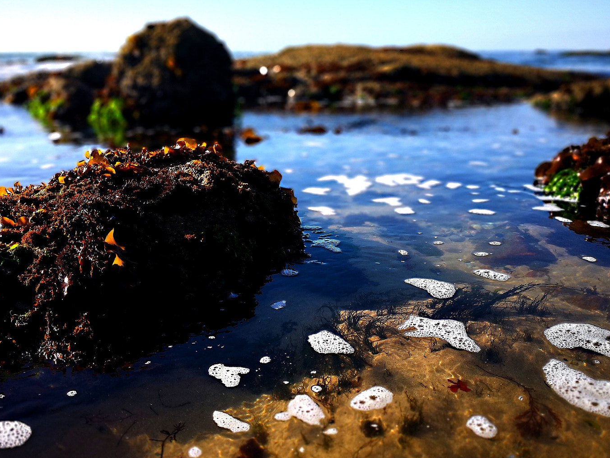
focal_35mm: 32
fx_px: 564
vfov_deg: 44.0
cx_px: 307
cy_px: 268
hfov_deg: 56.8
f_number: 4
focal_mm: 3.95
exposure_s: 1/1193
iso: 50
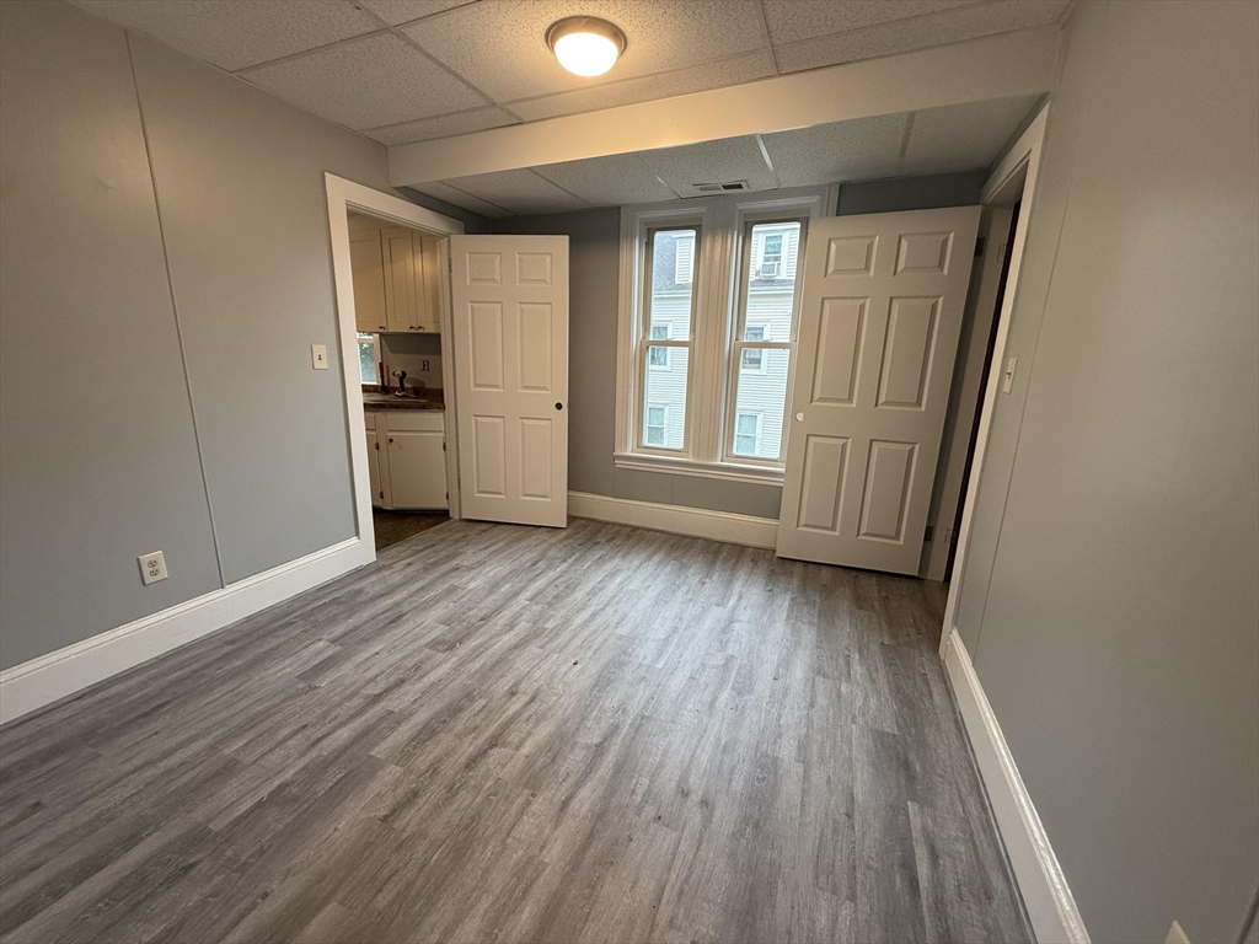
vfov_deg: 85.7
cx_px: 630
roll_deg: -1.2
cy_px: 472
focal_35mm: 14
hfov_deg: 102.1
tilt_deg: -13.6
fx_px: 509
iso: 200
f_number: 2.2
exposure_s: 1/60
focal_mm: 2.22
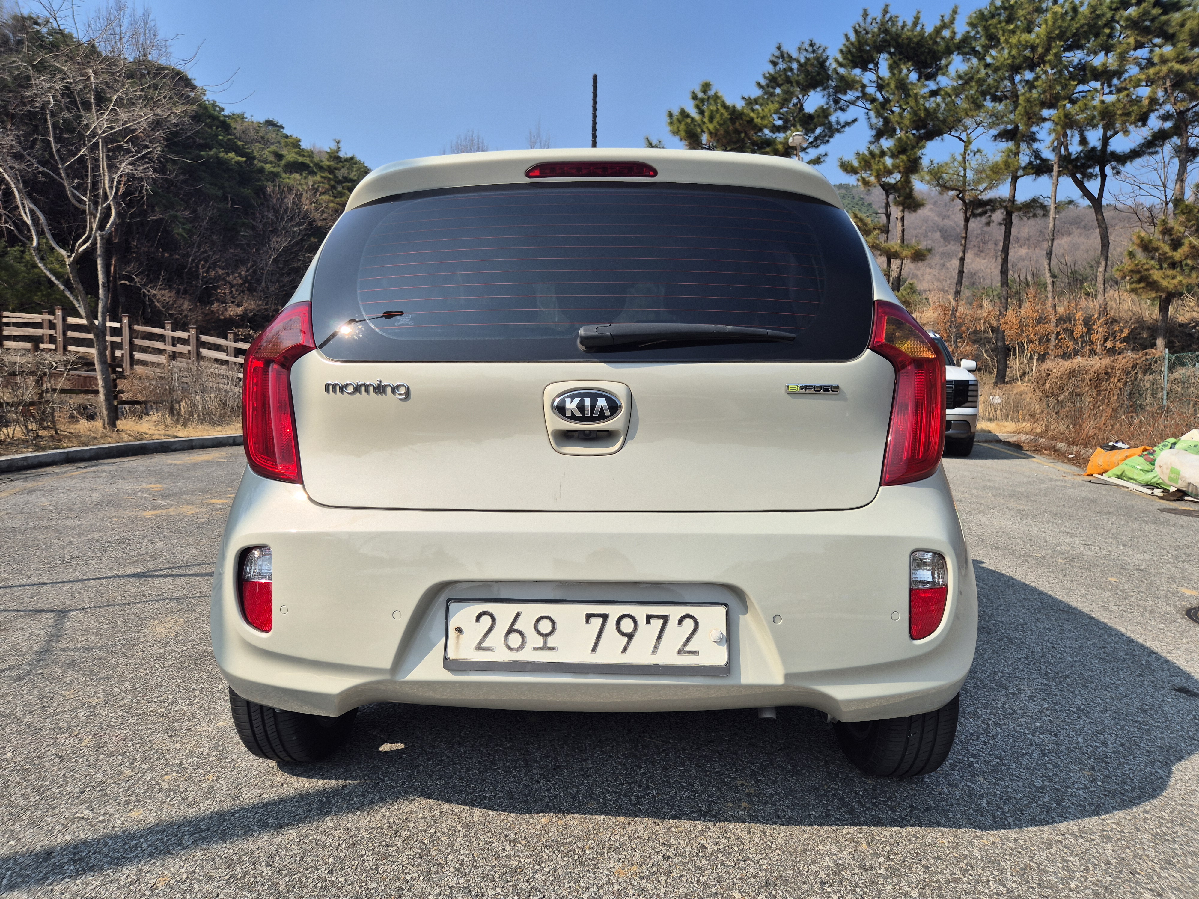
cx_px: 600
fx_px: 797
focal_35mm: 23
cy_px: 450
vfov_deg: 58.9
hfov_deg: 73.9
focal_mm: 5.4
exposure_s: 1/1808
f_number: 1.8
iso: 25
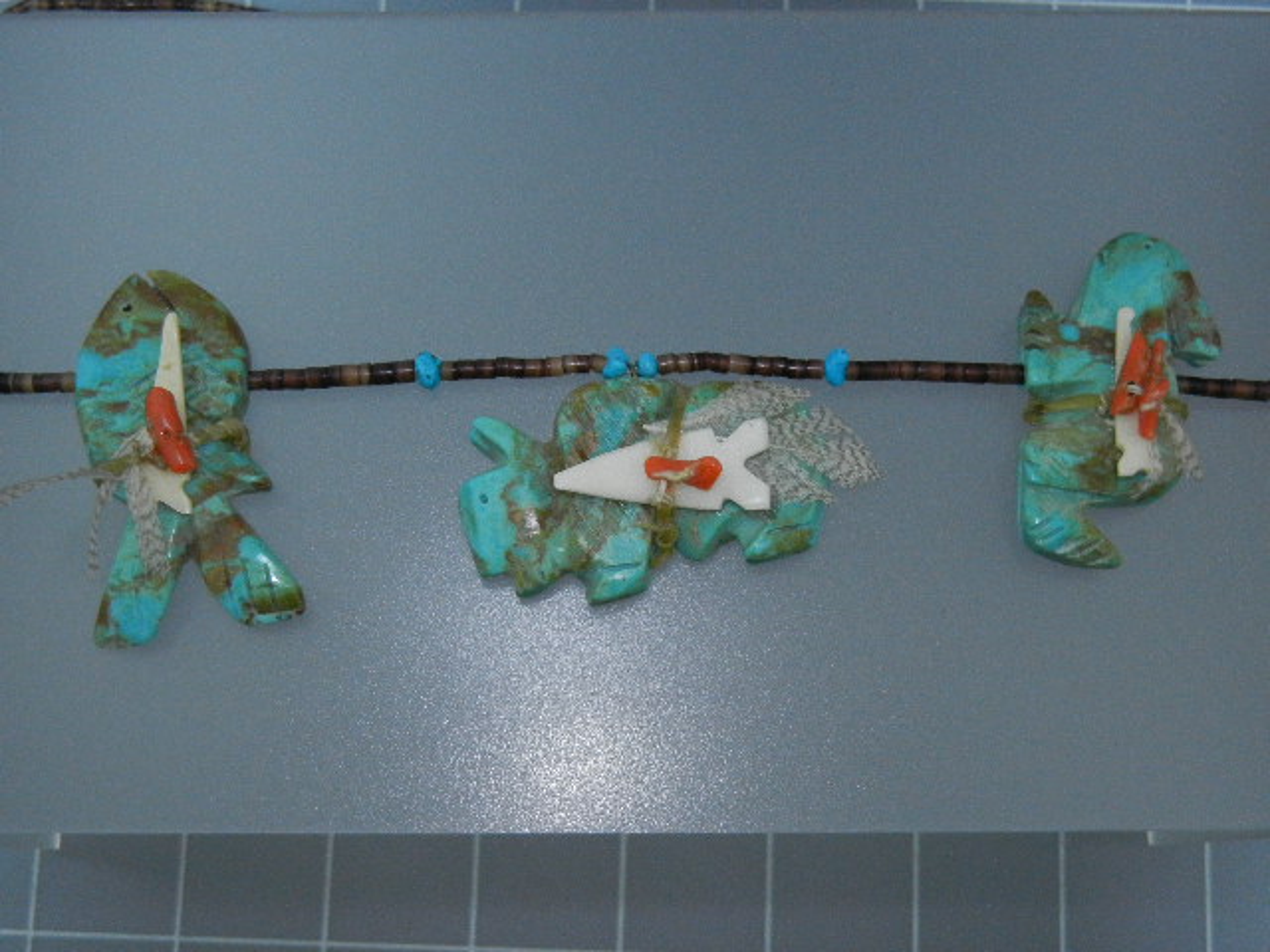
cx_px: 635
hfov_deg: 36.8
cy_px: 476
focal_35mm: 52
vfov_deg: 28.0
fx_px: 1908
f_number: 7.8
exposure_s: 1/30
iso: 800
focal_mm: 9.3
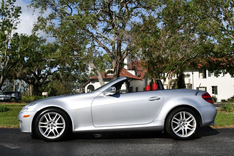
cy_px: 78
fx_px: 273
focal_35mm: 42
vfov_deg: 32.0
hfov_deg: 46.4
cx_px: 117
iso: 100
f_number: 10
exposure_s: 1/400
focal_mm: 21
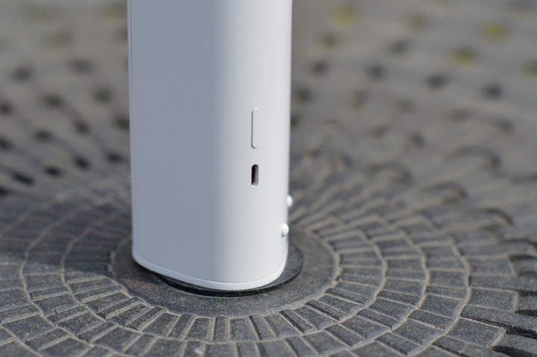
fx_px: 1117
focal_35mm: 75
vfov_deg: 18.1
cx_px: 268
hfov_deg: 27.0
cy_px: 178
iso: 100
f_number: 2.8
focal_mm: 50
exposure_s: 1/1000
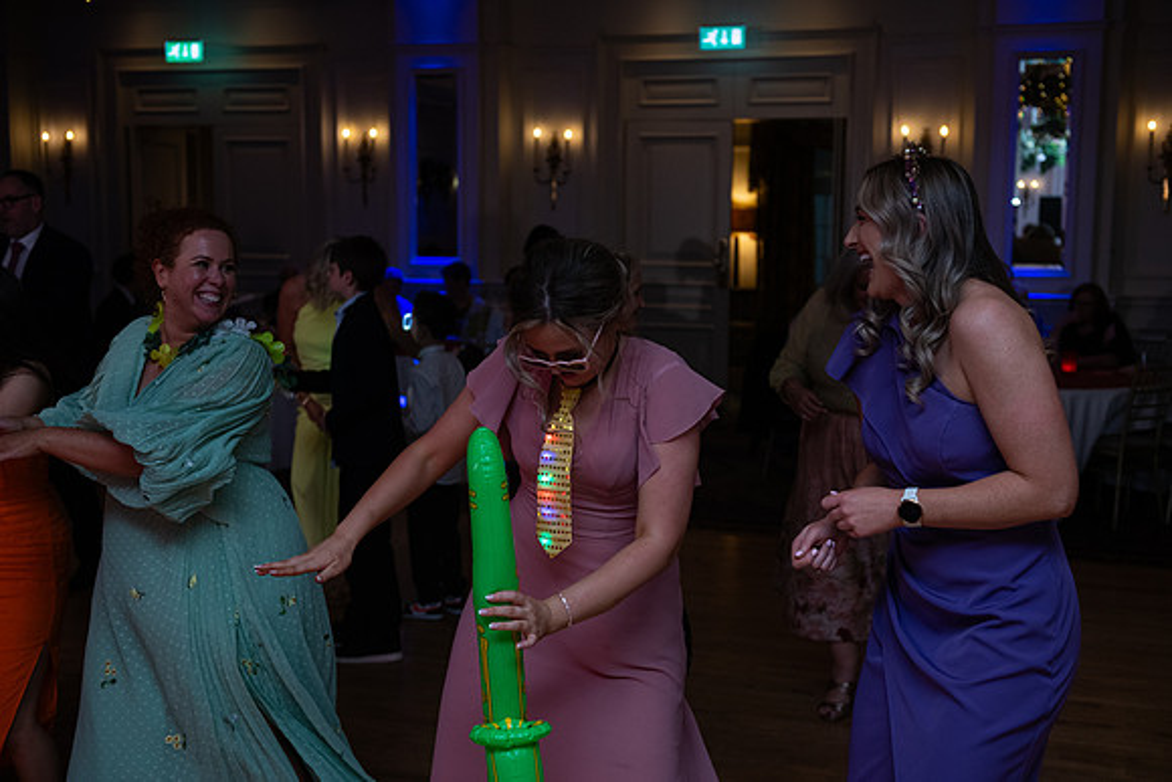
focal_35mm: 48
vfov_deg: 28.1
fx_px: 1563
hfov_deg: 41.1
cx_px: 586
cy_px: 391
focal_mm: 48
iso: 640
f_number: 3.5
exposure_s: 1/160
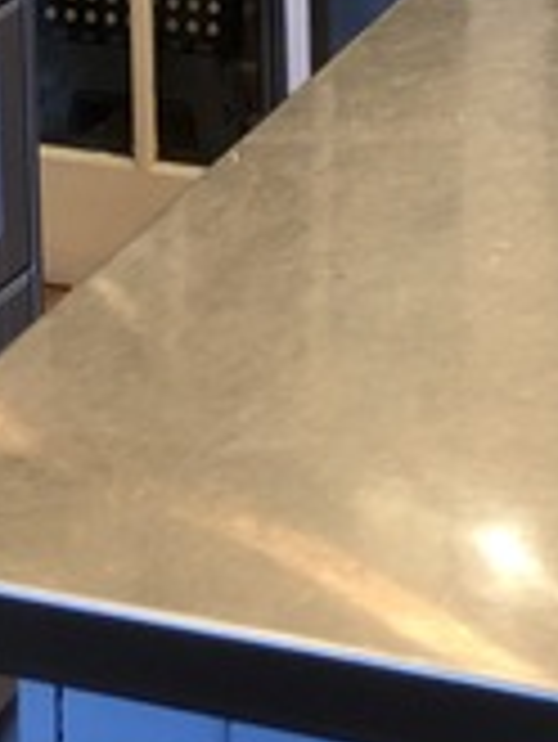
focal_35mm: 130
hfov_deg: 11.4
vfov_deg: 13.3
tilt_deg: -5.1
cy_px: -693
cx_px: 328
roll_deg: +1.1
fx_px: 2790
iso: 40
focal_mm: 3.99
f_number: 1.8
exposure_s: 1/15
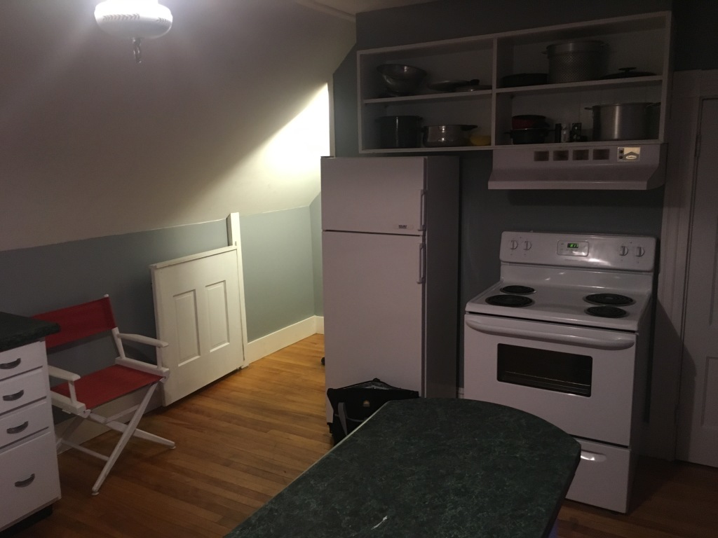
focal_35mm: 29
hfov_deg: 61.7
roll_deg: +2.2
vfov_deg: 48.2
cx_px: 359
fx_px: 602
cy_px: 269
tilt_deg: -10.7
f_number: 2.2
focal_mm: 4.15
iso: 200
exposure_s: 1/17
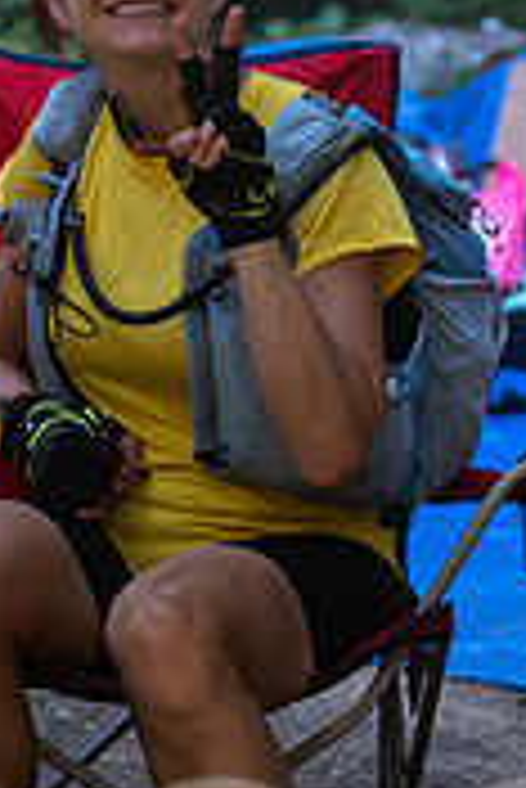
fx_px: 3937
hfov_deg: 7.6
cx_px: 256
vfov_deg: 11.4
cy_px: 239
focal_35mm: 180
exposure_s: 1/160
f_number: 2.8
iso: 1250
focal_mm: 70
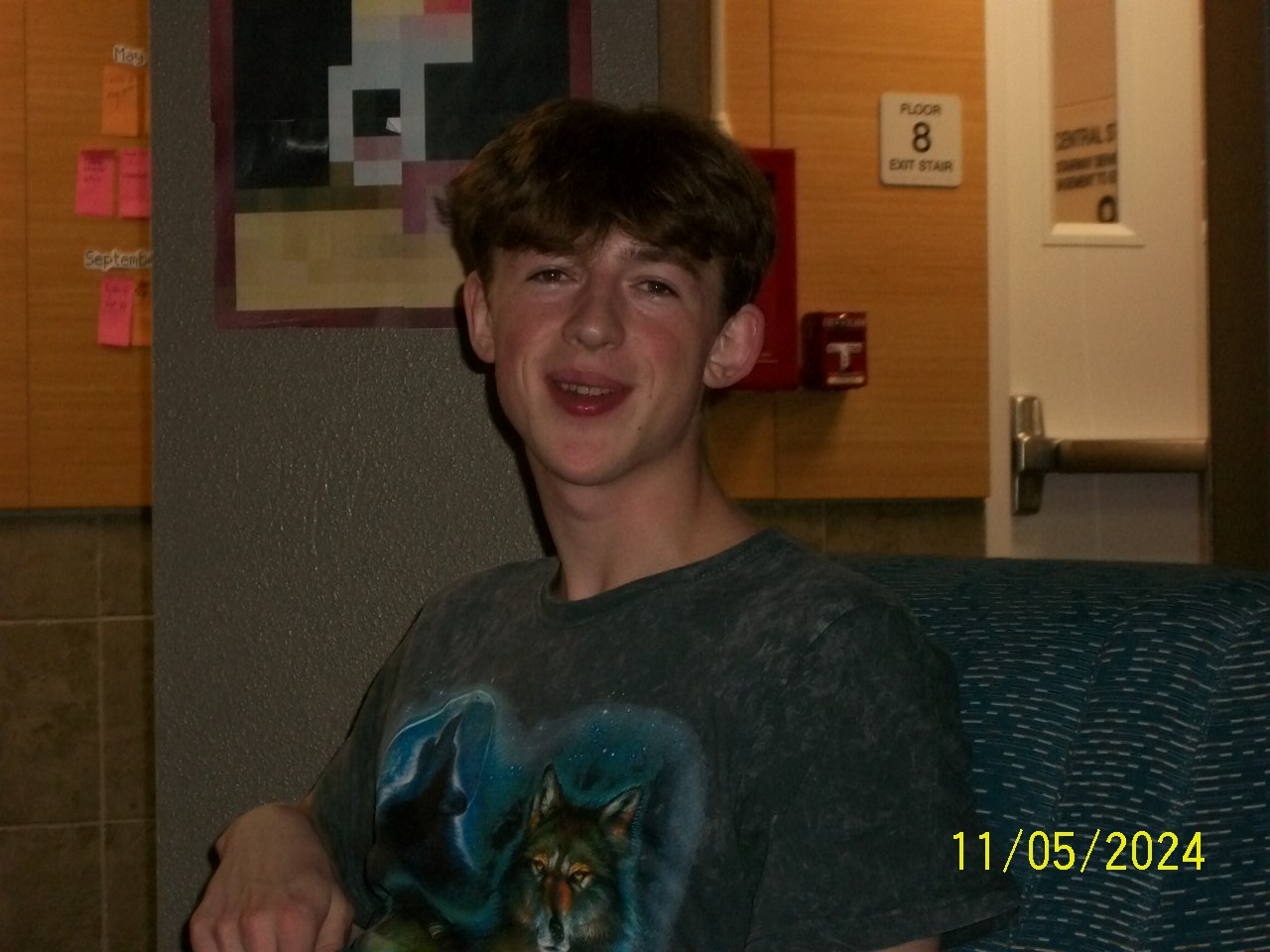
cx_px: 635
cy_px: 476
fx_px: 3522
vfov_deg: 15.4
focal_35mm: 96
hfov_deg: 20.4
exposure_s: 1/60
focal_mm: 17.1
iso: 200
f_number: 5.2
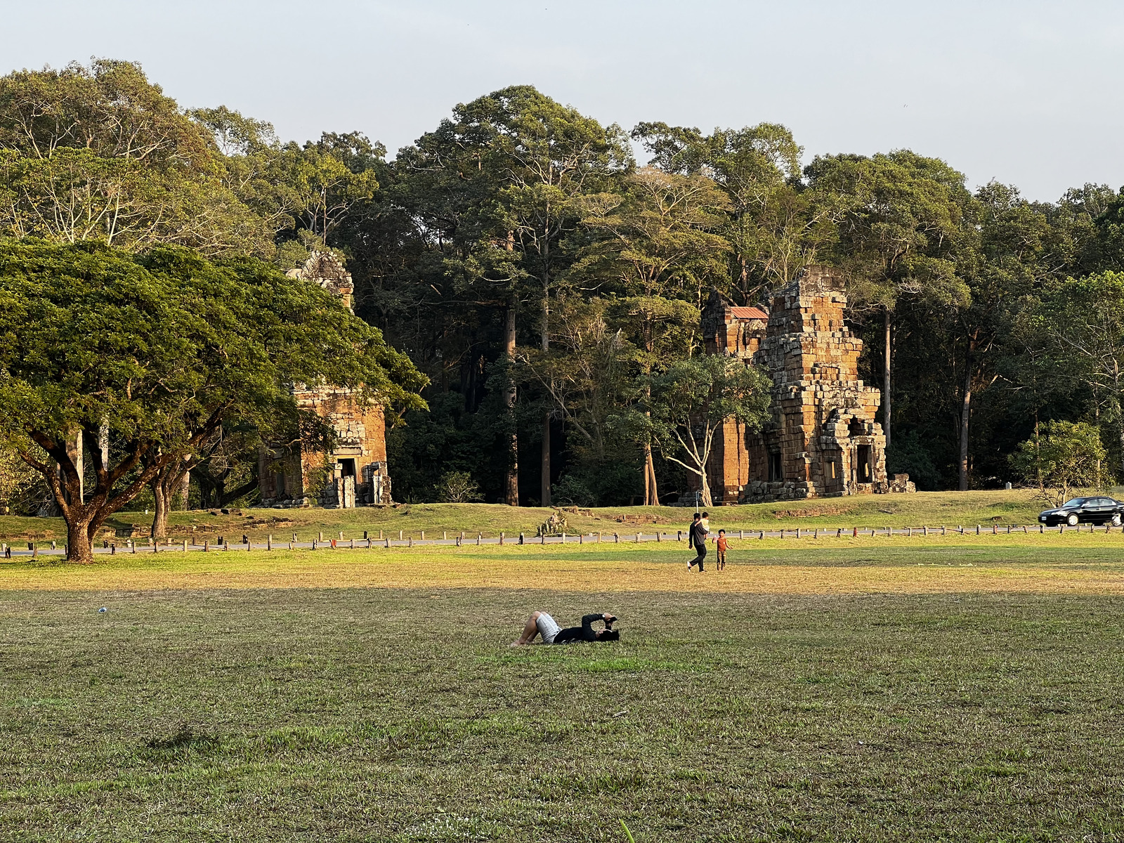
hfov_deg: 25.3
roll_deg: +1.3
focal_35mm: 77
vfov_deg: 19.1
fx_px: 2500
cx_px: 562
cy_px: 422
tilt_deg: +2.0
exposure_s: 1/112
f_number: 2.8
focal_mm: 9
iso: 32
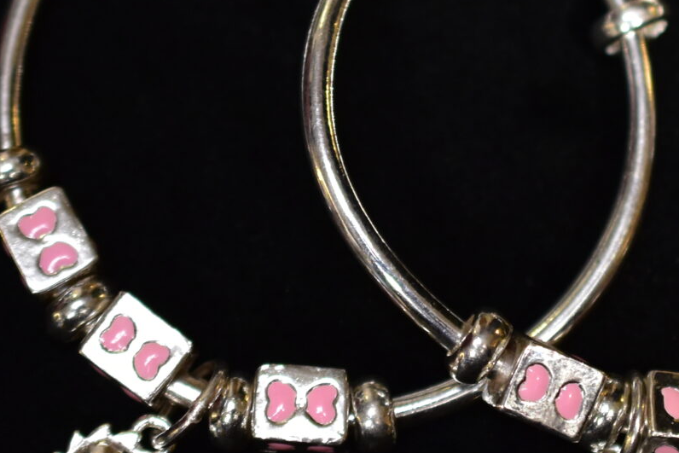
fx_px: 3641
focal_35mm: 193
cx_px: 487
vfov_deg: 7.1
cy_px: 177
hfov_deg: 10.6
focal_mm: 40
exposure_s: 1/125
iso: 800
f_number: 3
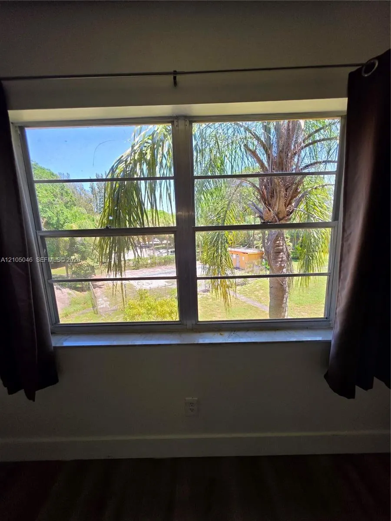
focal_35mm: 13
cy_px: 260
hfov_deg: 89.9
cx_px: 196
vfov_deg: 106.2
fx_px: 196
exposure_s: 1/719
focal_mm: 2.2
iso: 100
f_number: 1.9
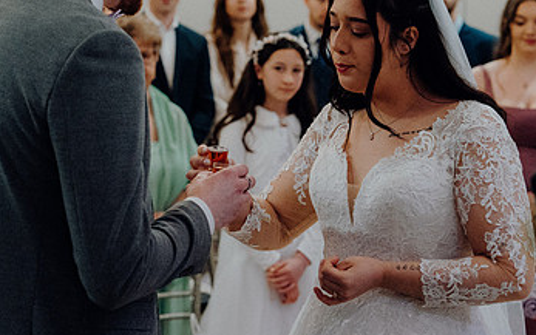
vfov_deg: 12.0
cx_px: 236
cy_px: 126
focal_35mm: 109
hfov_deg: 19.1
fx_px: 1593
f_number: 3.5
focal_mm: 64
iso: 5000
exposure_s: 1/200
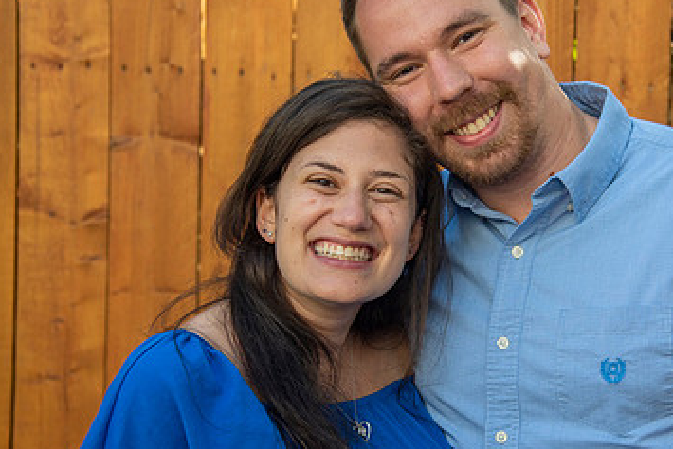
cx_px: 447
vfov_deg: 16.1
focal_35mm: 85
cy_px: 232
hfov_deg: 23.8
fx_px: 1590
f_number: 4
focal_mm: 52
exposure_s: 1/320
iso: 125
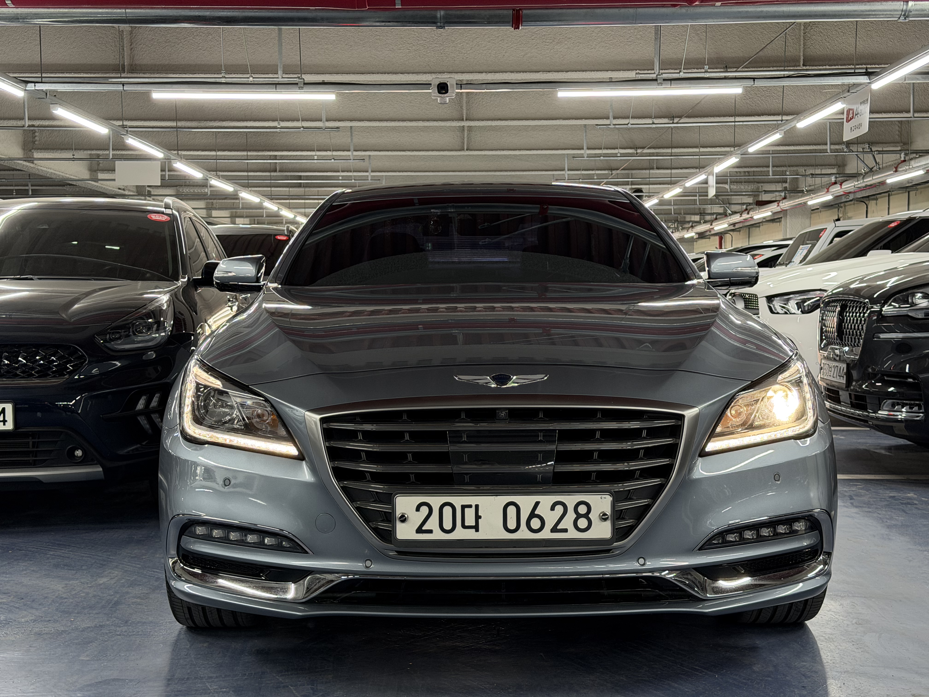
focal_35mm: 48
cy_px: 348
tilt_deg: -2.2
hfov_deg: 39.7
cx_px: 464
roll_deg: +0.9
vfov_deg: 30.3
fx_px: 1288
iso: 200
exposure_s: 1/60
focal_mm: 6.76
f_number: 1.78
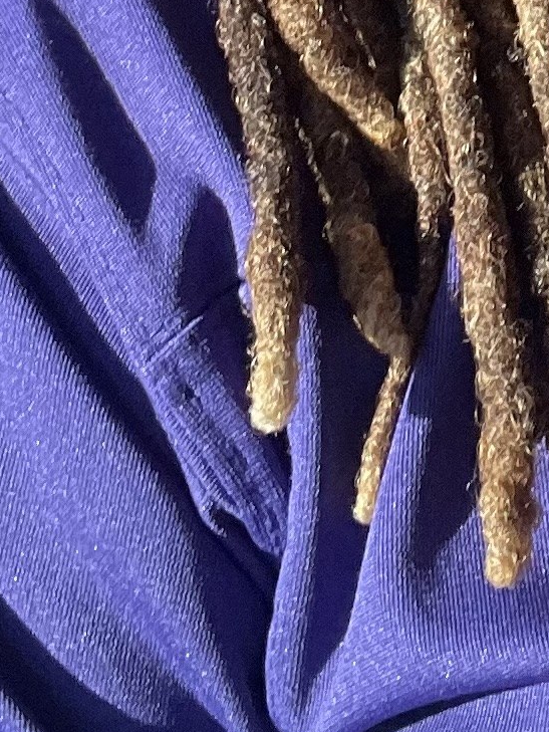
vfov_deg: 13.8
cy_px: -598
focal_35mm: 127
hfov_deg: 11.2
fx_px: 2685
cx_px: 807
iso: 64
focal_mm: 2.71
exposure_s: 1/121
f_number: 2.2
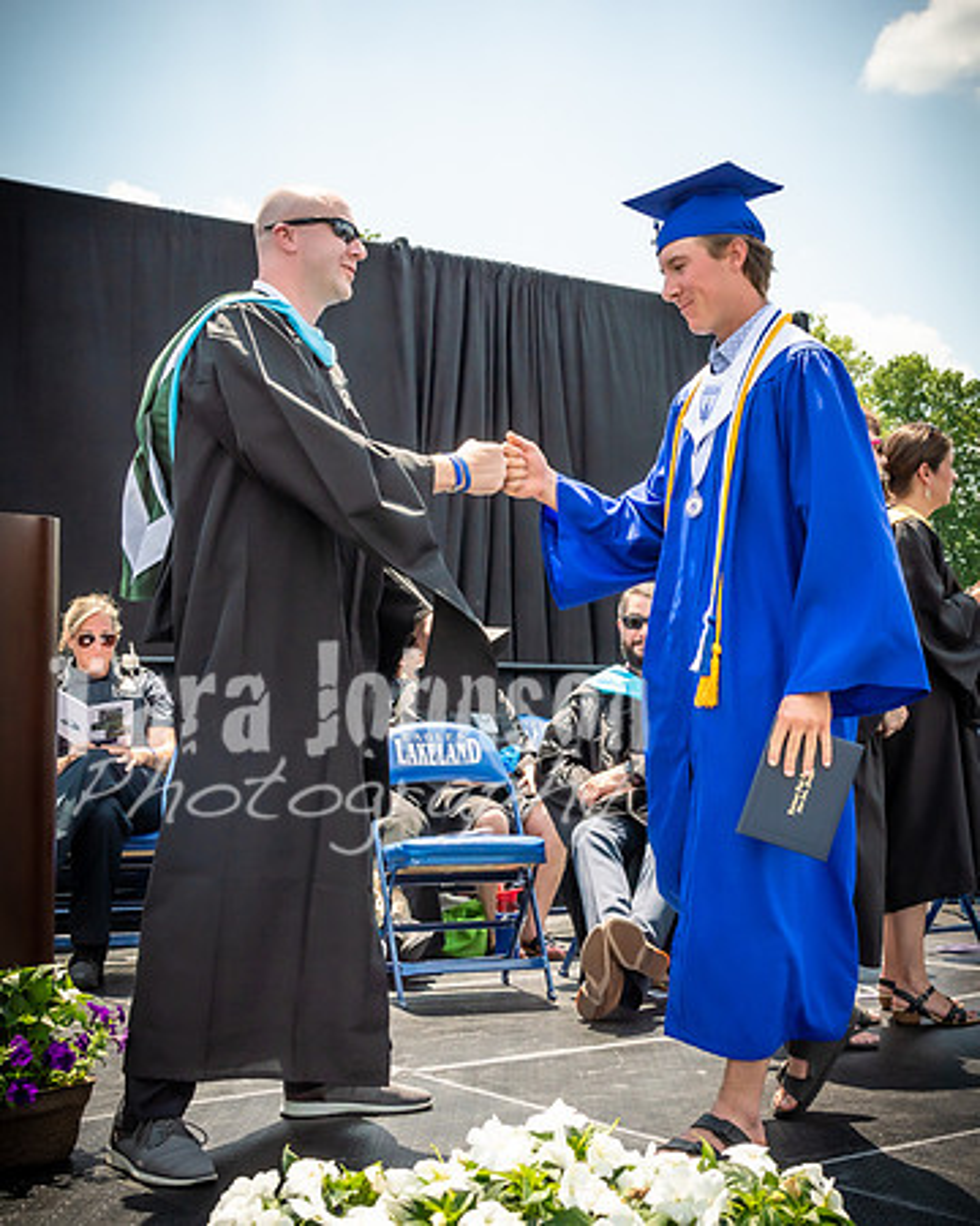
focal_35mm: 51
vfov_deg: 36.8
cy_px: 613
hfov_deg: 29.6
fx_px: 1839
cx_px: 650
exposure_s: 1/800
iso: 200
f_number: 7.1
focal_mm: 24
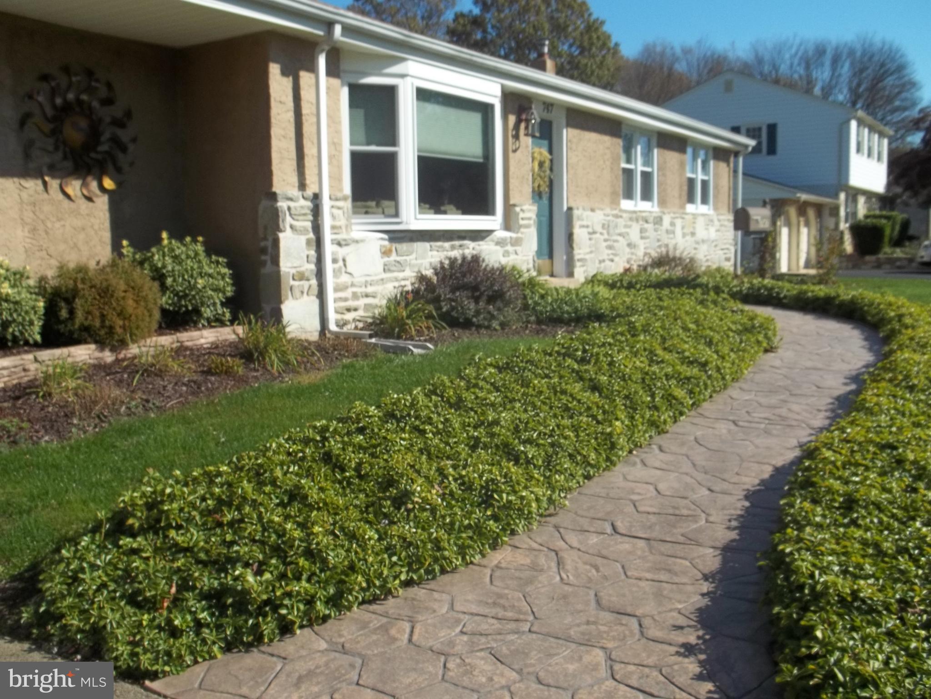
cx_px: 466
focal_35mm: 33
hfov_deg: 55.4
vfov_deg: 42.9
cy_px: 350
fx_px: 888
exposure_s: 1/160
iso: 64
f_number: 8
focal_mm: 5.9
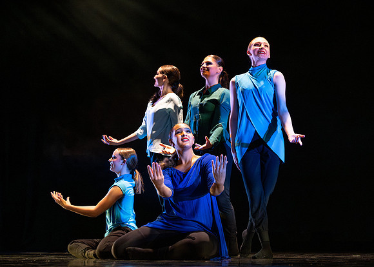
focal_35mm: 80
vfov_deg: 17.9
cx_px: 201
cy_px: 141
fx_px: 847
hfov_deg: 24.9
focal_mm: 68
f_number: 4
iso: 2000
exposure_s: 1/100
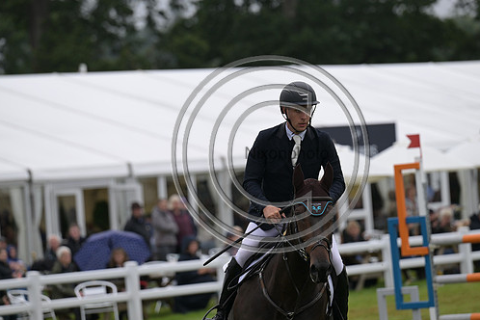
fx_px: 3106
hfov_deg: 8.8
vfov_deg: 5.9
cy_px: 140
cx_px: 259
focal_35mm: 233
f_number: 4
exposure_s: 1/1250
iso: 500
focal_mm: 200
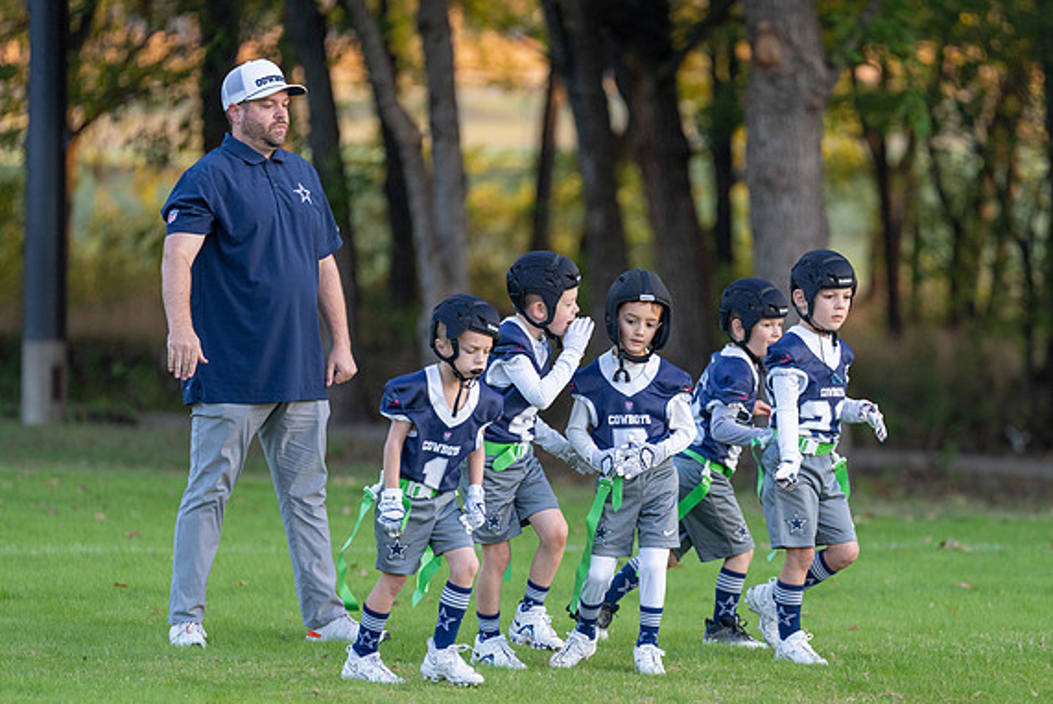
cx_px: 620
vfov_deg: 5.7
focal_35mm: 240
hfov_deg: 8.6
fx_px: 7027
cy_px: 415
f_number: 2.8
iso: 1000
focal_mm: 200
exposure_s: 1/1000
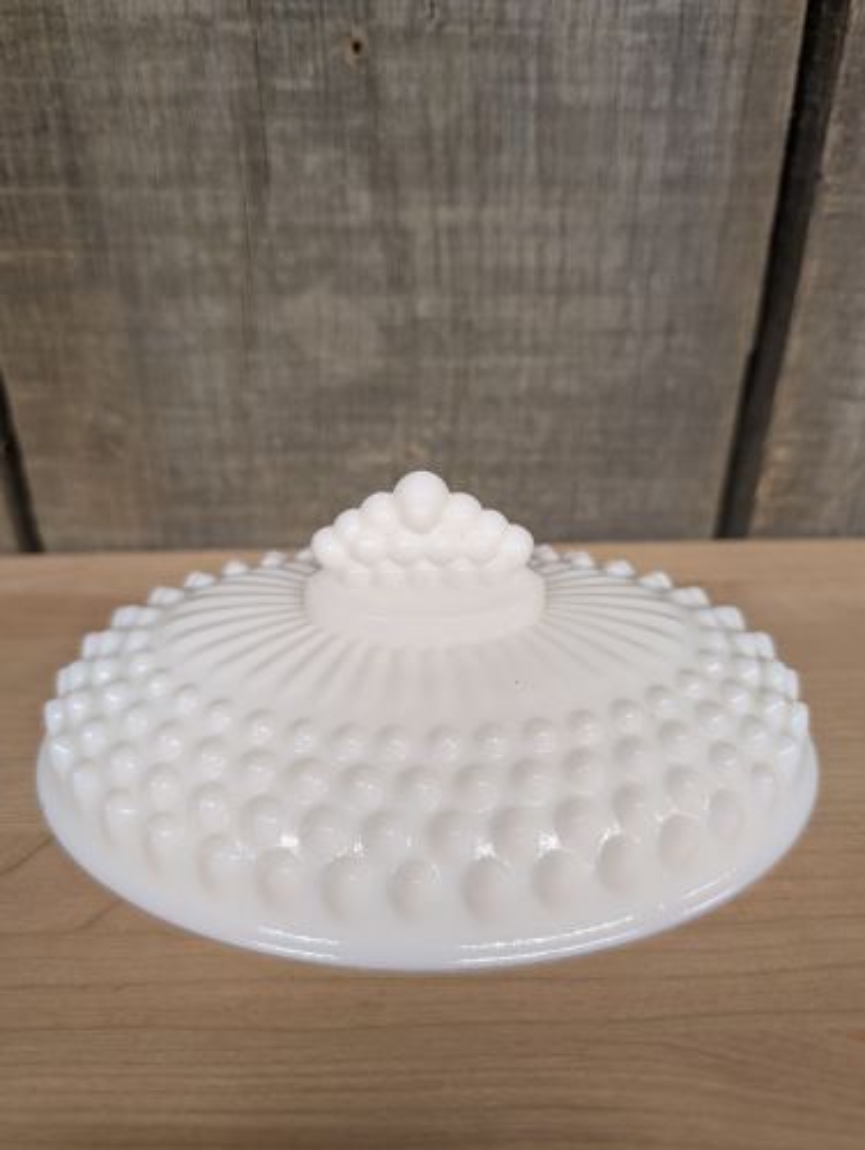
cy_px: 575
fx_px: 798
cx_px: 432
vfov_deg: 71.5
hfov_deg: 56.9
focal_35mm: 24
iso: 187
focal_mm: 6.9
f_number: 1.68
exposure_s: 1/30
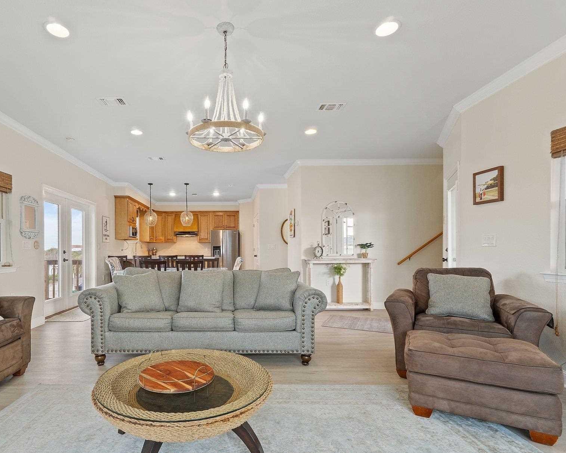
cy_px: 253
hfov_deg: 82.3
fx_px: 318
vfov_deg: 70.6
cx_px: 227
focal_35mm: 19
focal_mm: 10
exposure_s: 1/2
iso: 400
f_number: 8
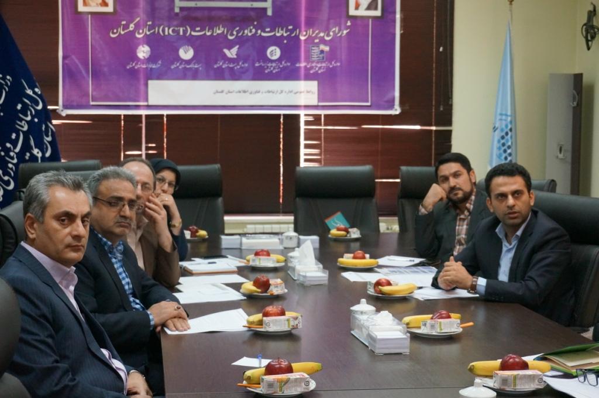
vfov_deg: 21.5
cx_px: 300
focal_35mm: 63
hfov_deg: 31.9
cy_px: 199
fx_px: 1047
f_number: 5.6
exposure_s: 1/100
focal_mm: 42
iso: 3200
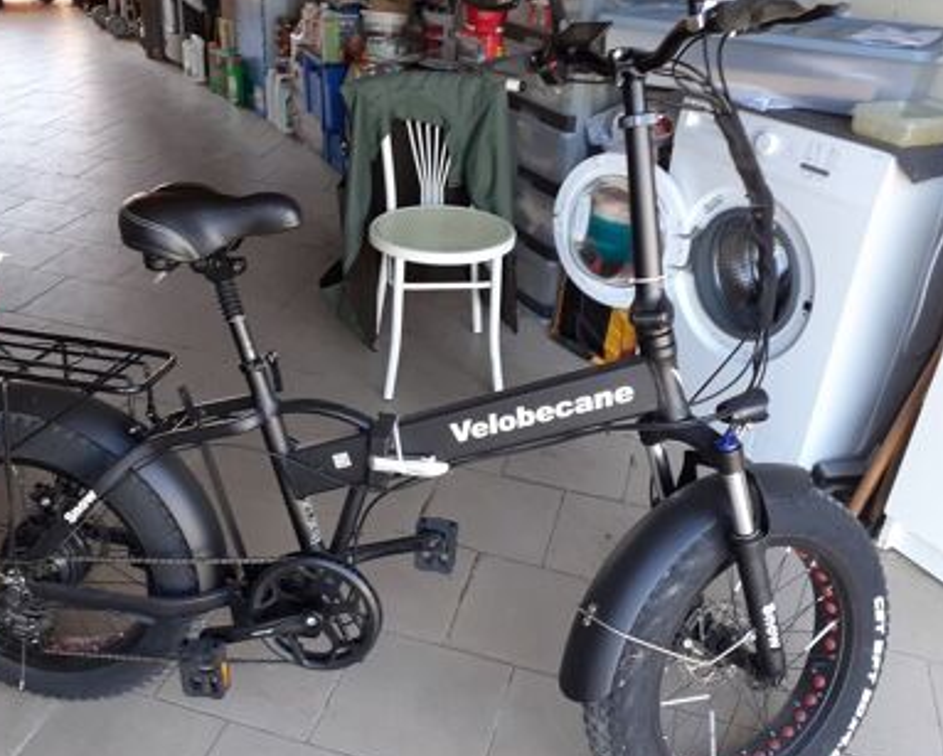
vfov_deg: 44.6
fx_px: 922
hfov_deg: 54.0
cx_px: 399
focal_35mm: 33
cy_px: 401
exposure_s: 1/50
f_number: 1.9
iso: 50
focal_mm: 3.6
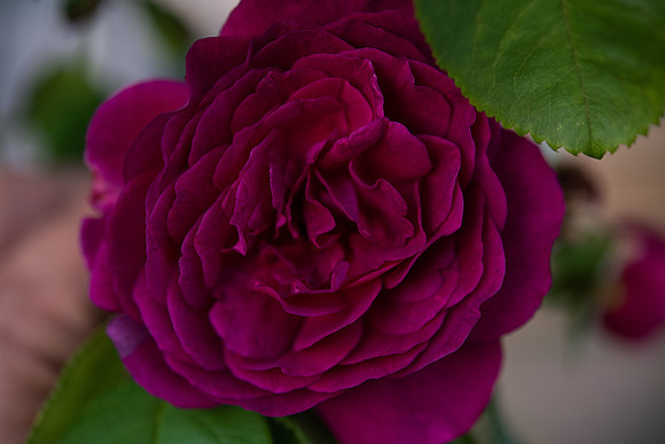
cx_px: 332
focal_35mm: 60
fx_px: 1109
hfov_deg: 33.4
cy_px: 222
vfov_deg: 22.6
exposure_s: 1/60
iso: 400
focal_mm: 60
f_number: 4
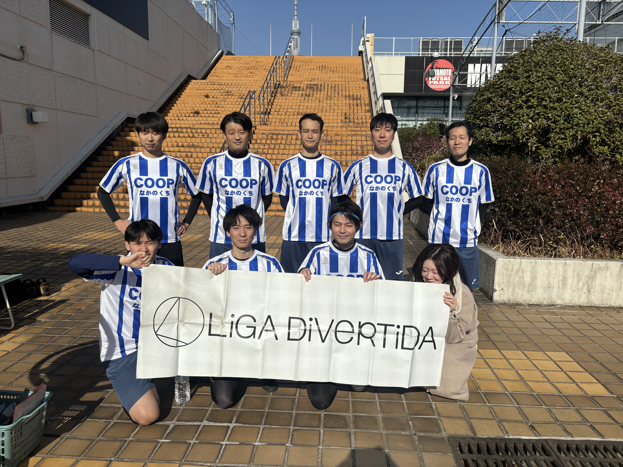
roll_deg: -0.4
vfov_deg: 53.1
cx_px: 312
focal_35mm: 26
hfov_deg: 67.3
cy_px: 234
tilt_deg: -8.6
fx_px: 468
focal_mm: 5.96
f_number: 1.6
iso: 50
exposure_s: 1/8850
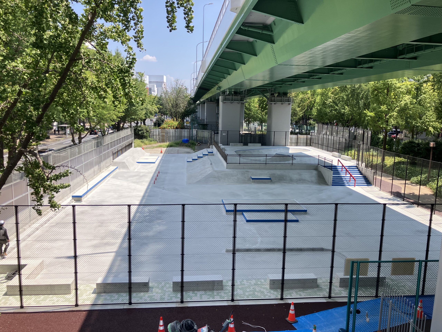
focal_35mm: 28
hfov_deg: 63.4
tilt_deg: -8.8
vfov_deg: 49.7
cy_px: 166
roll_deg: -1.7
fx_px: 358
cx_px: 221
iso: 32
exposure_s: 1/796
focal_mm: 3.99
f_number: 1.8
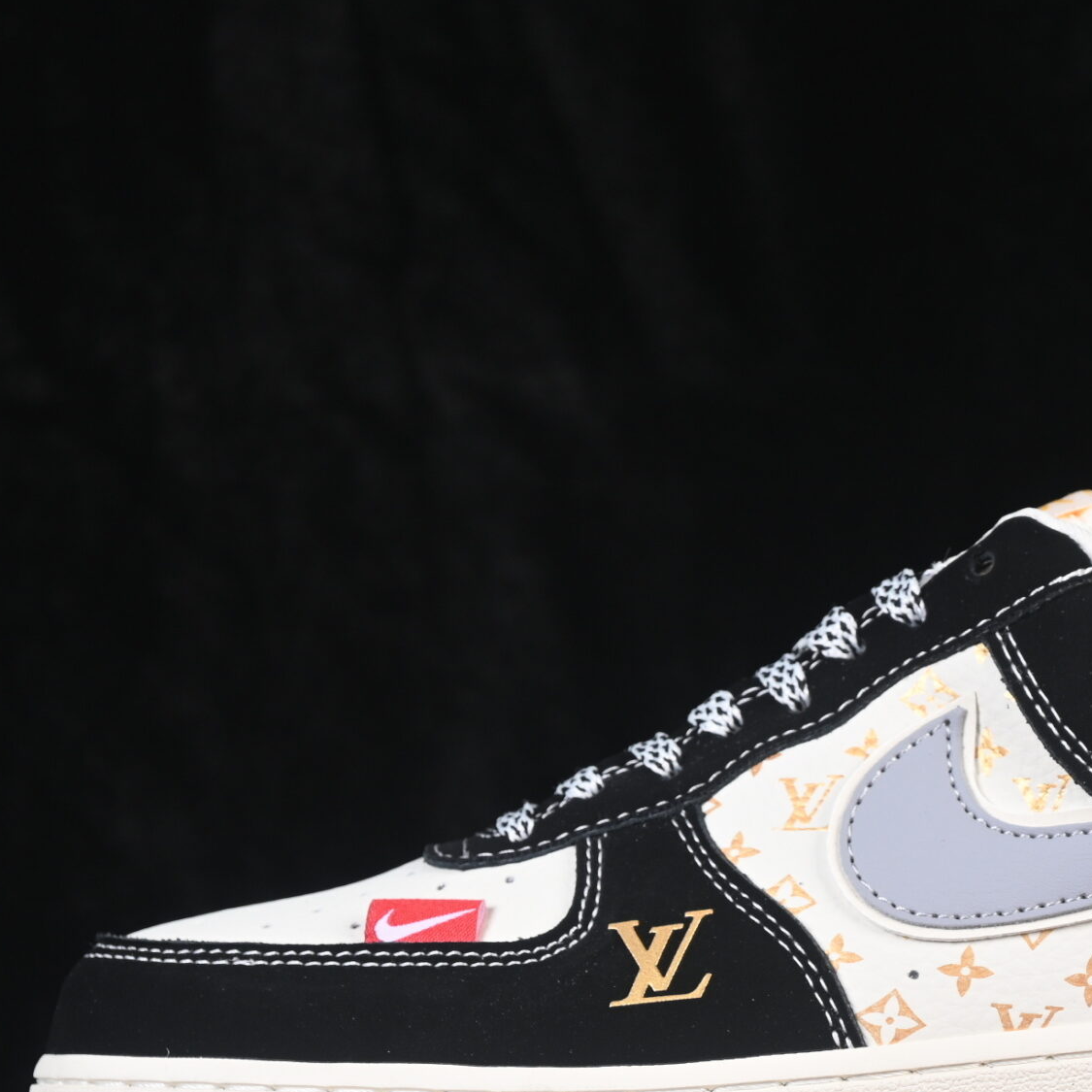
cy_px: 747
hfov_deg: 12.0
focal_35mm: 145
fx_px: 5175
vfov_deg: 12.0
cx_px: 887
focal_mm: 50
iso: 160
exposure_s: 1/60
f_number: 6.3
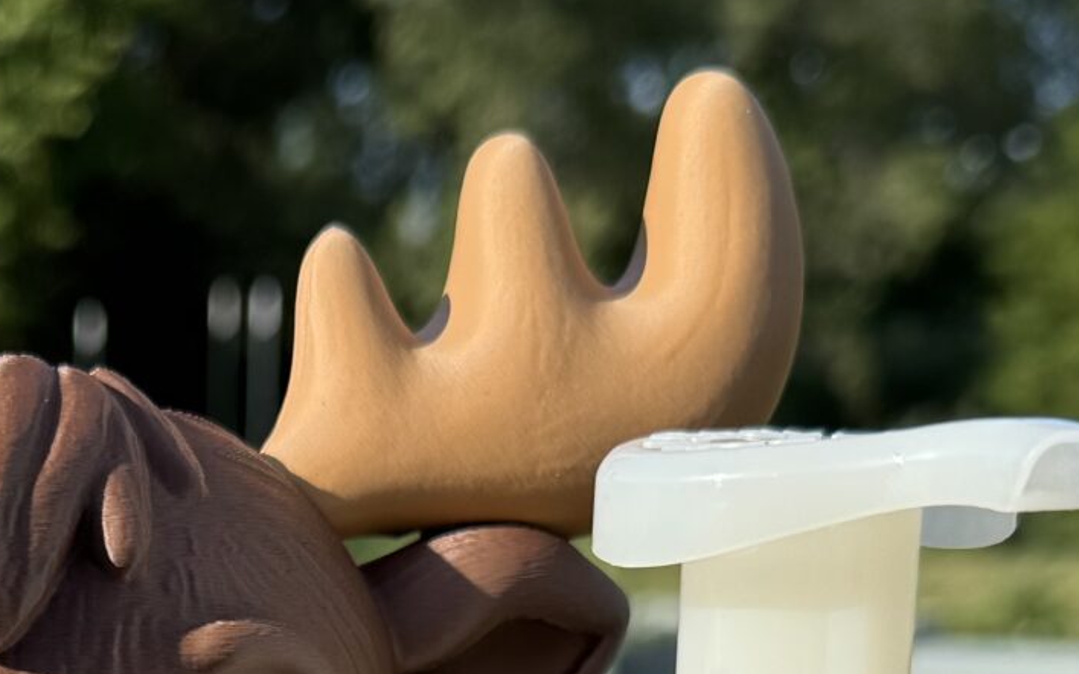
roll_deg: -0.5
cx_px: 149
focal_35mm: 92
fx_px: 2705
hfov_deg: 22.1
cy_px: 1205
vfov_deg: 12.9
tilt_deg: -15.2
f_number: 1.78
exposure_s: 1/2506
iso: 80
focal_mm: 6.76
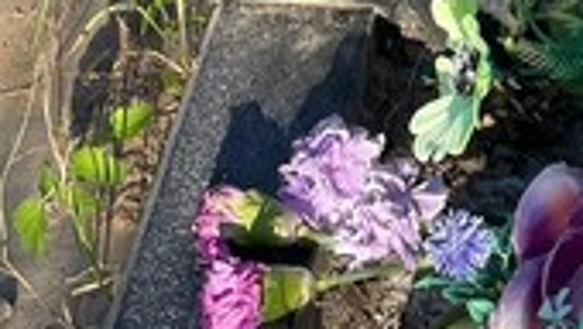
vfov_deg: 8.0
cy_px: -603
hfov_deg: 15.3
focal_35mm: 133
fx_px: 2058
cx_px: 789
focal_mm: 4.2
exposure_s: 1/1159
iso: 32
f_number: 1.6
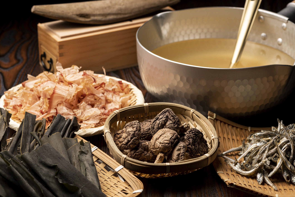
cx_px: 148
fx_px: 860
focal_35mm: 105
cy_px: 98
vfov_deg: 13.0
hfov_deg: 19.5
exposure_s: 1/125
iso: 50
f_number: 9
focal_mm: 105
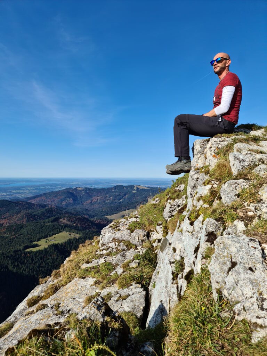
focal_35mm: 25
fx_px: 257
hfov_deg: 54.9
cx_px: 134
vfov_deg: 69.4
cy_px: 178
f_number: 1.8
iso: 50
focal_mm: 7
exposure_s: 1/1104
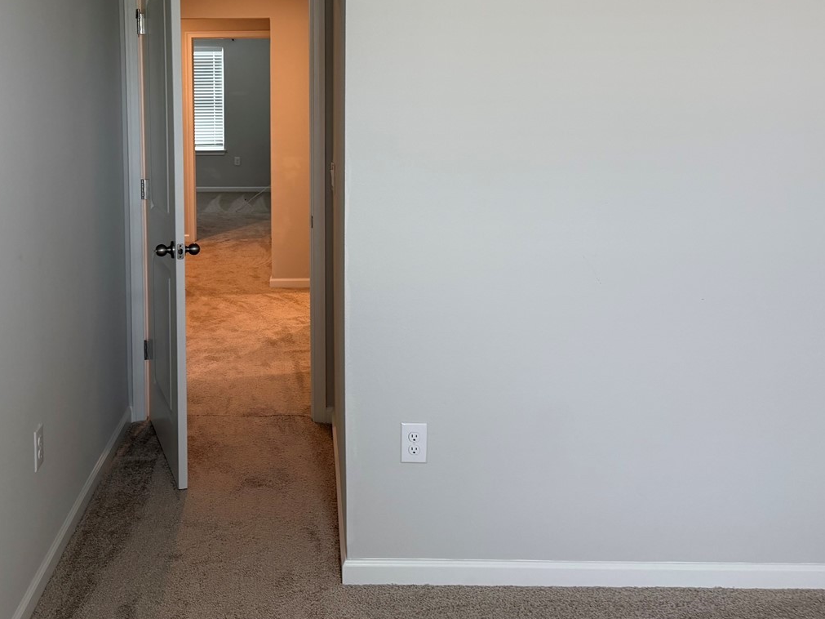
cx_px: 268
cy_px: 167
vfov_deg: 36.9
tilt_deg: -3.4
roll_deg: +1.0
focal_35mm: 38
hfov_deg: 48.1
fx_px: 906
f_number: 1.78
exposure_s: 1/120
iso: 160
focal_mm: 6.76
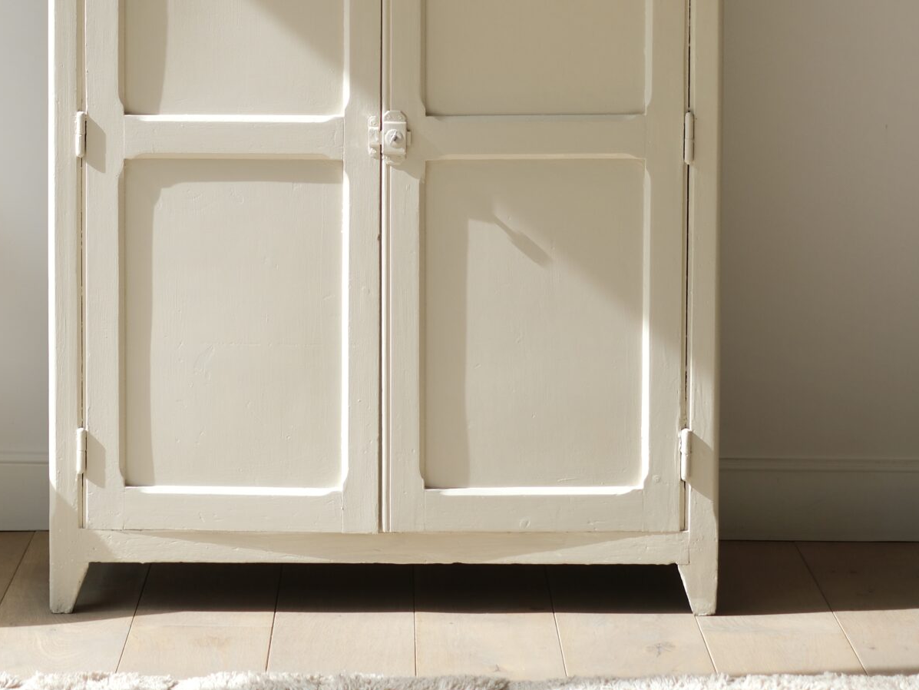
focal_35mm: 109
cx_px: 351
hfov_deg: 18.0
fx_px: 2894
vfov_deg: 13.5
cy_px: 61
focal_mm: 35
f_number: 2.8
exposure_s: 1/210
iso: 125
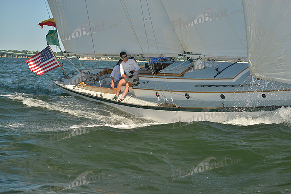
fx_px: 566
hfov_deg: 28.8
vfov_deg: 19.5
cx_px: 146
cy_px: 97
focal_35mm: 70
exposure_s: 1/1250
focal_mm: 70
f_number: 5.6
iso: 400
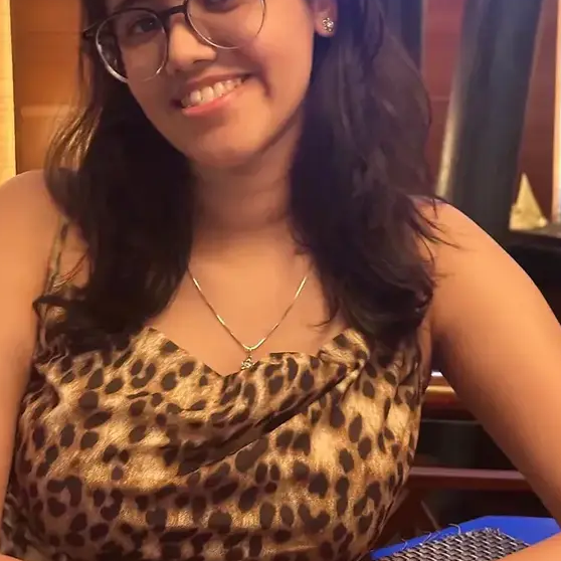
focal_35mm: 73
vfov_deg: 23.6
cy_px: 234
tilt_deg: -7.1
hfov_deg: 23.6
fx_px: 1338
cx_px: 233
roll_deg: -0.2
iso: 1000
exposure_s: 1/20
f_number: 1.78
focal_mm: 6.86
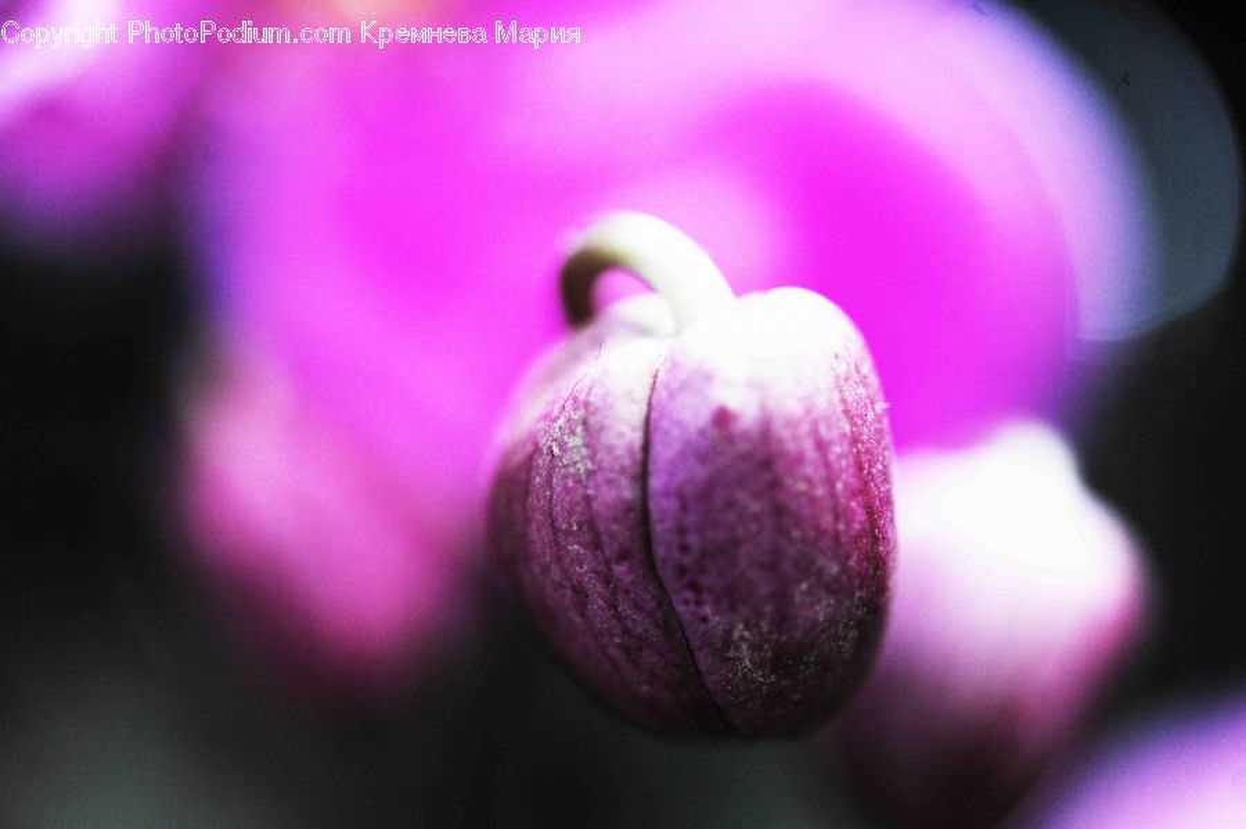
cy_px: 414
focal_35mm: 60
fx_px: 2075
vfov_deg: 22.6
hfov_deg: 33.4
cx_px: 623
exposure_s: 1/160
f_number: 3.5
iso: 1600
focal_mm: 60
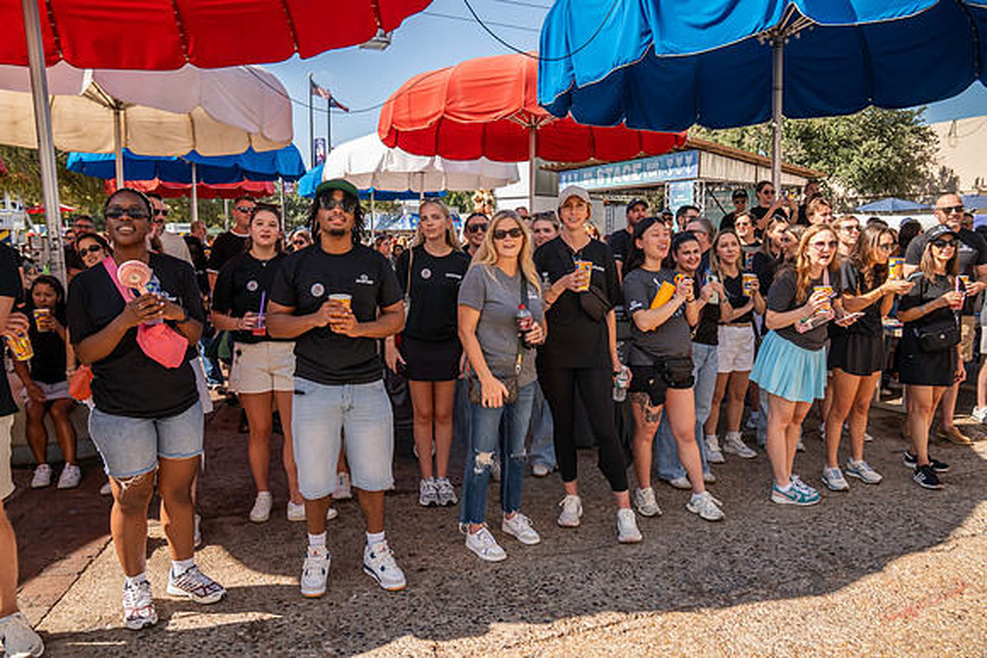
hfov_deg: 71.5
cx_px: 494
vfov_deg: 51.3
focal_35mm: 25
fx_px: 686
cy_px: 329
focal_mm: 25
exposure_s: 1/320
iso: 100
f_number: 4.5
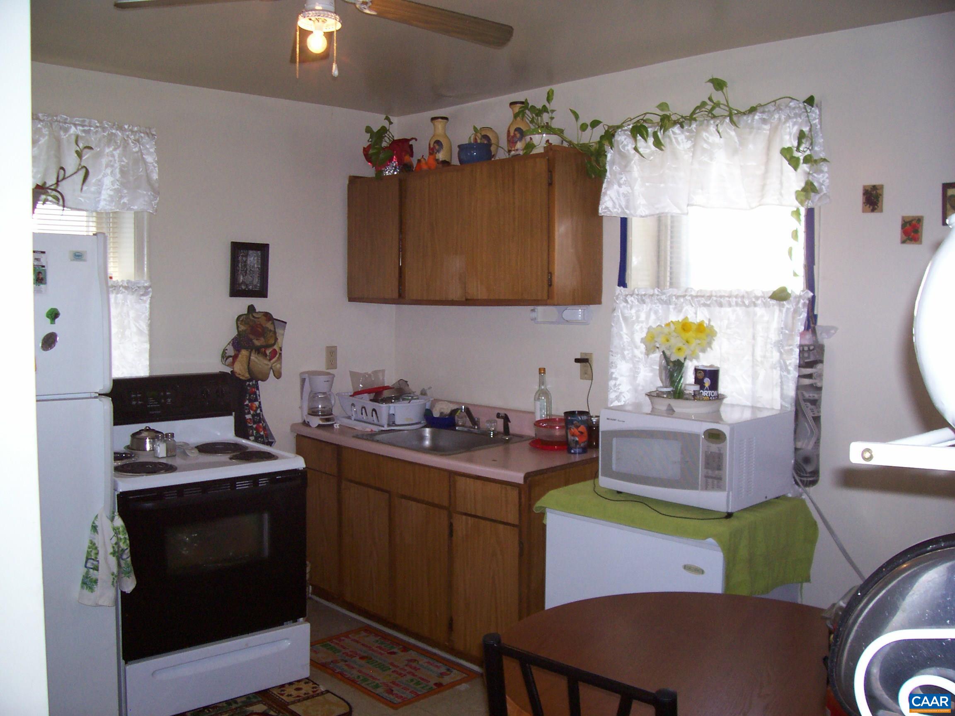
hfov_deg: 54.0
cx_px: 478
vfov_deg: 41.8
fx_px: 938
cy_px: 358
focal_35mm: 34
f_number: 2.7
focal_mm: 5.6
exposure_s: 1/112
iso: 140
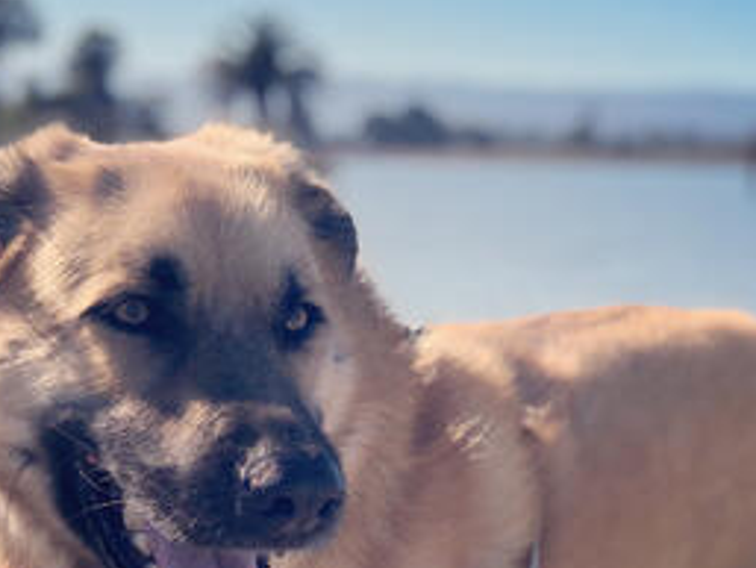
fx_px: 2119
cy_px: 388
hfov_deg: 20.0
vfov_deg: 15.2
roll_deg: -0.4
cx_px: 150
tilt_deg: -5.8
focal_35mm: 97
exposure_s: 1/883
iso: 16
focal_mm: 6
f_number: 2.4
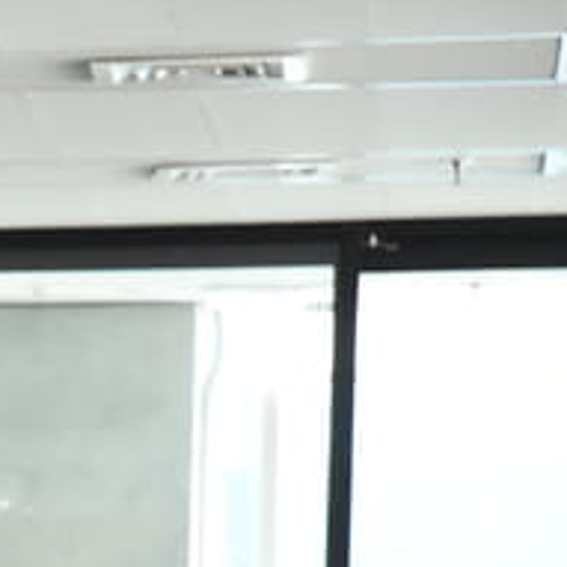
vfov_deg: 4.0
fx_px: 8024
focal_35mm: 433
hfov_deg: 3.9
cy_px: 1026
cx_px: -1000
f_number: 5
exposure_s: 1/60
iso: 1600
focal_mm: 60
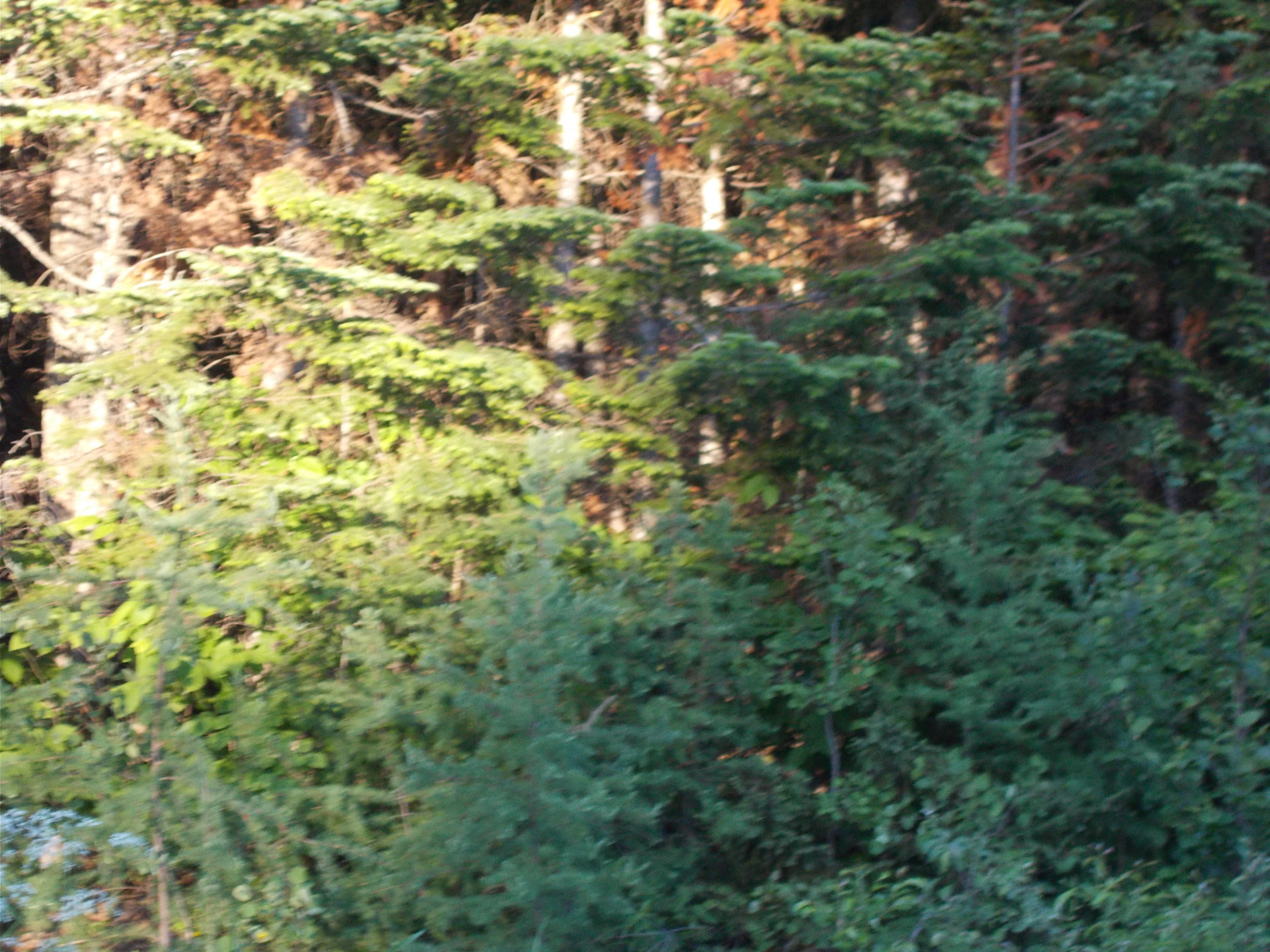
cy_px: 476
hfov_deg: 19.8
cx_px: 635
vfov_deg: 14.9
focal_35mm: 99
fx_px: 3632
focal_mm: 17.6
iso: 280
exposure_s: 1/60
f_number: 5.5
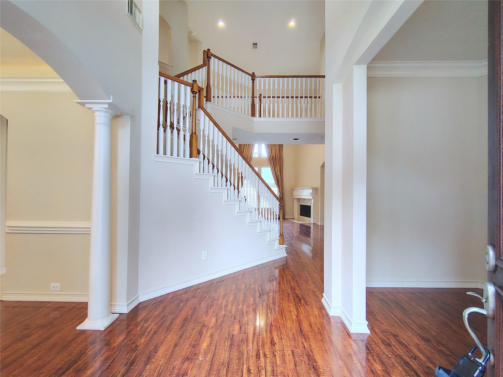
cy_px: 188
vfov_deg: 78.1
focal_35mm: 16
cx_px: 252
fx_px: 232
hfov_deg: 94.5
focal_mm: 2.13
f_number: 2.2
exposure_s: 1/40
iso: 353
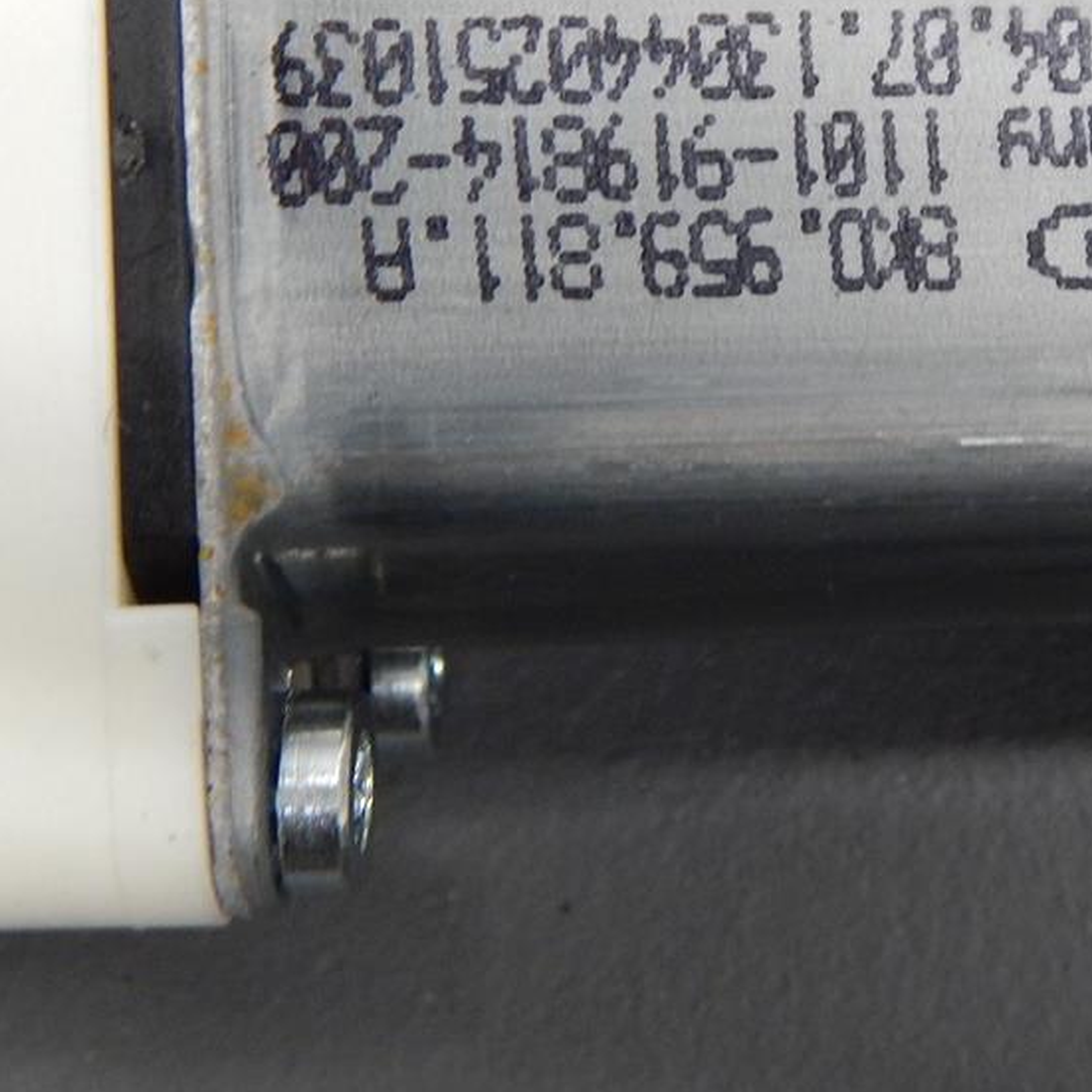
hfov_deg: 21.9
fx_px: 2784
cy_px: 210
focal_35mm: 78
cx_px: 850
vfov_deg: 21.9
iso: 400
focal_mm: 6.8
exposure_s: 1/20
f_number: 3.4
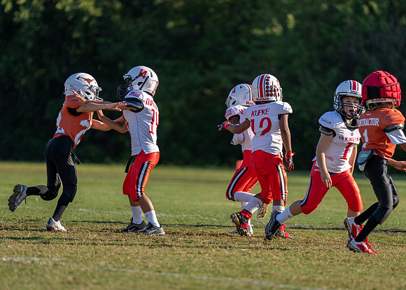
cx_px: 211
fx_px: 2843
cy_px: 167
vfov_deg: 5.8
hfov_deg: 8.2
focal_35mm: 247
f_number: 2.8
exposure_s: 1/1600
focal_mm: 200
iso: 100
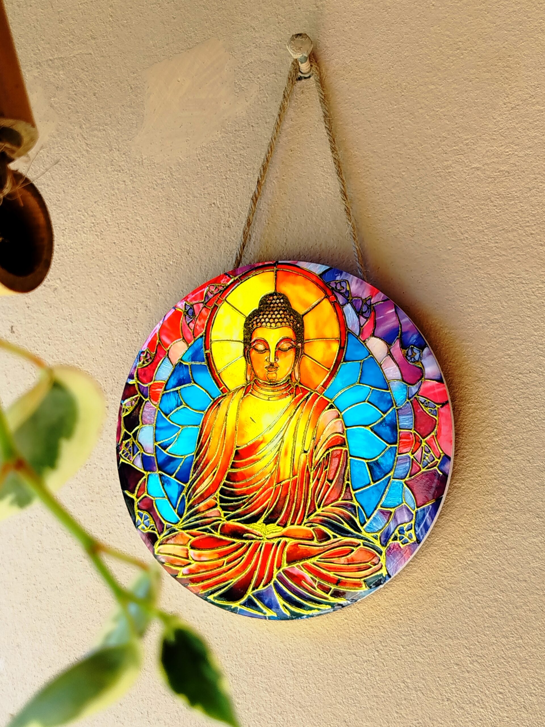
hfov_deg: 30.3
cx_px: 272
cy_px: 364
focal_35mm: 48
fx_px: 1008
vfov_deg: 39.7
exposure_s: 1/120
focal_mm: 5.31
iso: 80
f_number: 1.7
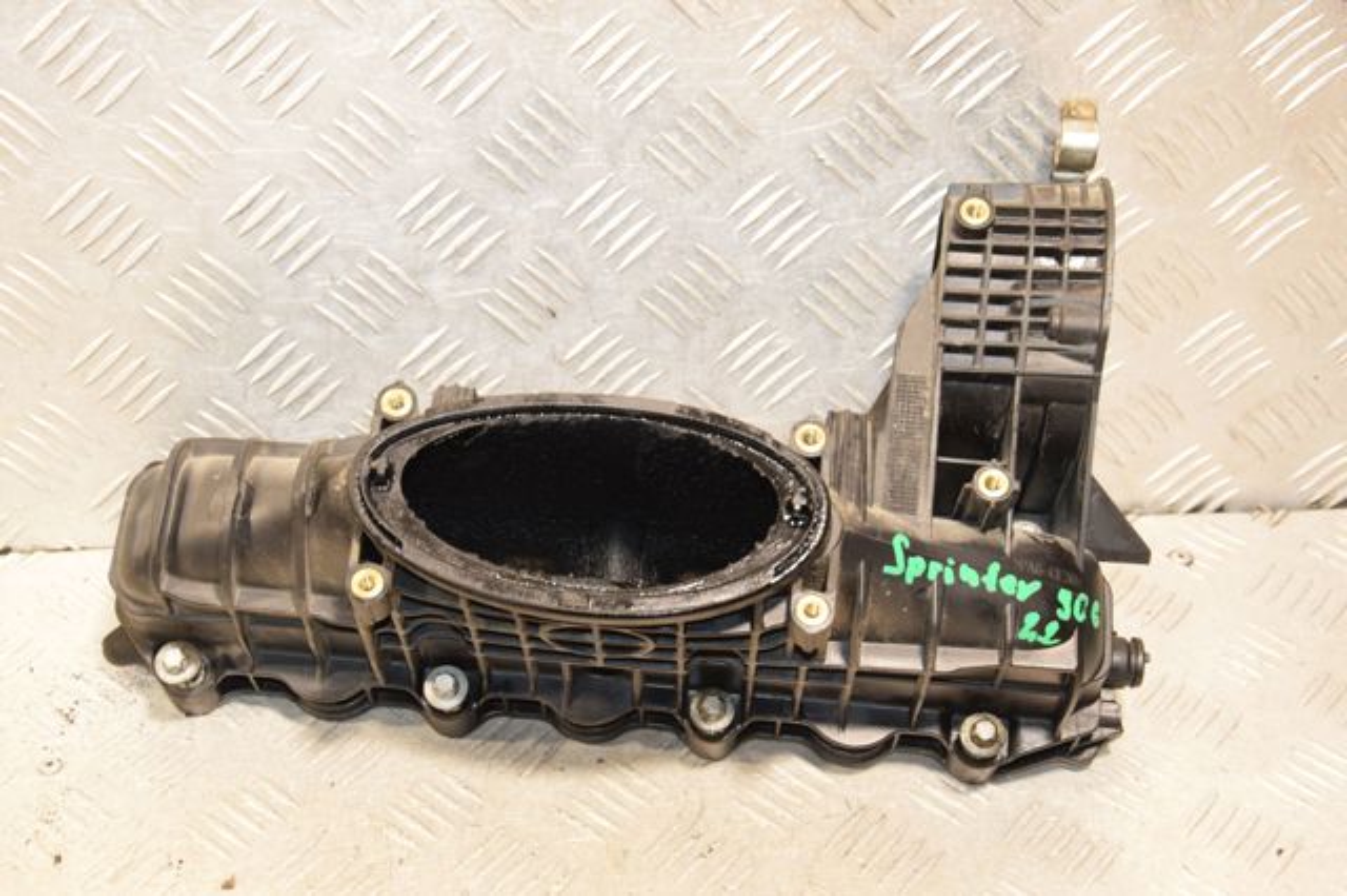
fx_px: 2132
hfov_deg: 35.1
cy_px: 448
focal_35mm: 57
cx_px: 674
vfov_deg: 23.8
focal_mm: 38
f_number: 5.6
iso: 1600
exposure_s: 1/100
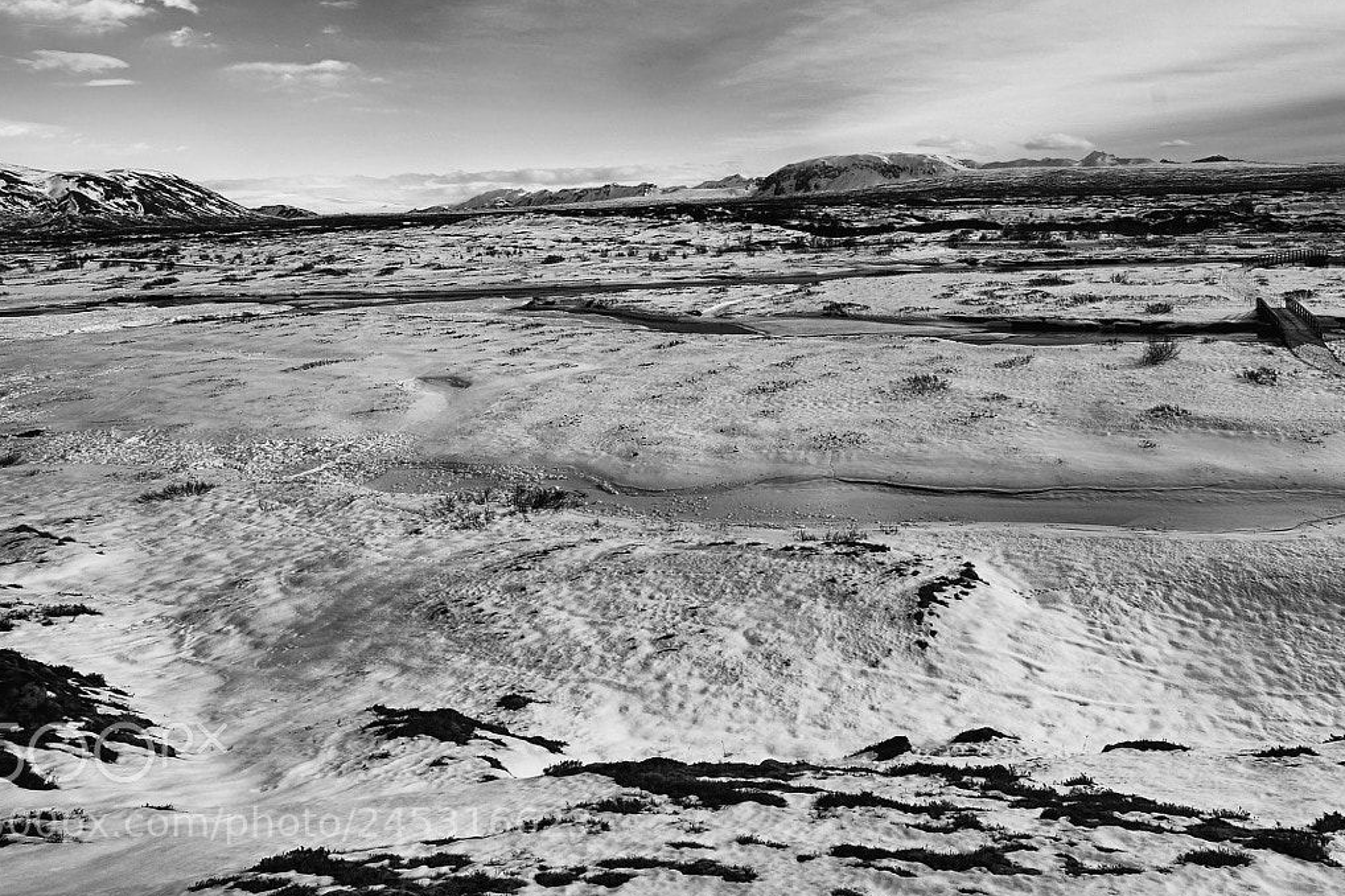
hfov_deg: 74.6
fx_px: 822
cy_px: 223
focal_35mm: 22
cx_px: 957
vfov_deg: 54.5
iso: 250
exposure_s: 1/500
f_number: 10
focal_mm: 14
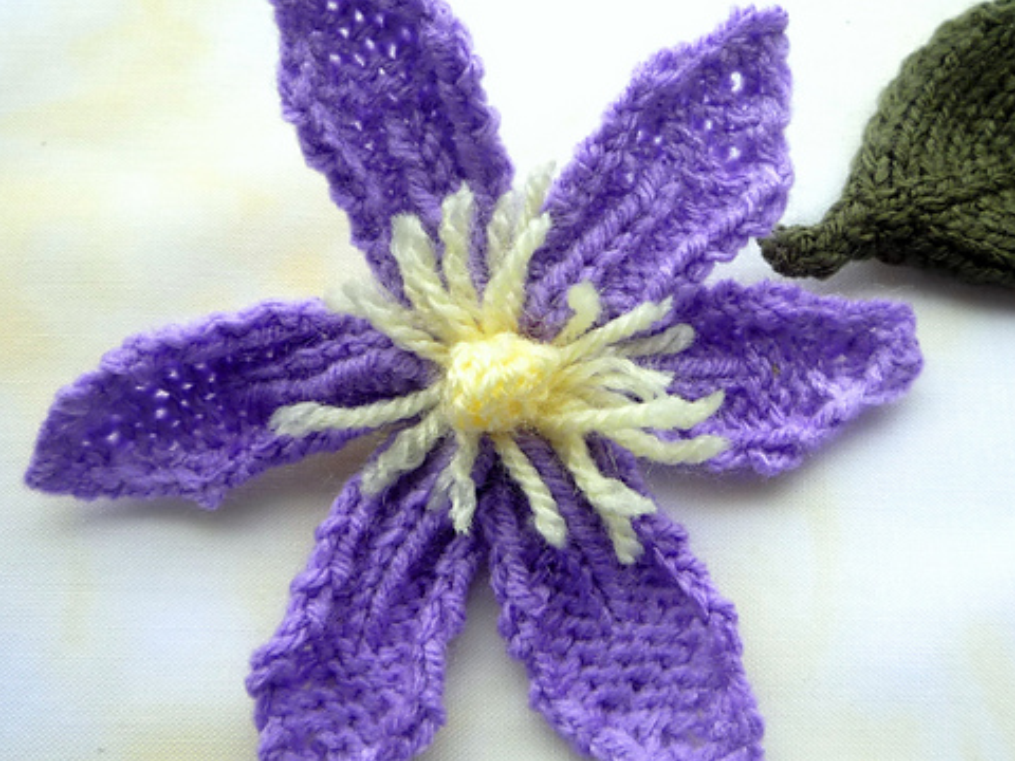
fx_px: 1173
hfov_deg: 46.4
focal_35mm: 40
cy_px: 370
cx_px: 636
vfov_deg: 36.0
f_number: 3.3
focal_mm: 5.2
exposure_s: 1/60
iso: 100
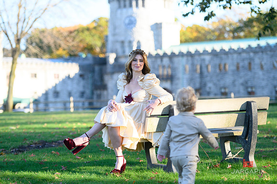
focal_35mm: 105
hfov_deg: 19.5
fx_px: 807
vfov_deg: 13.0
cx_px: 138
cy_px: 92
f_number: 3.2
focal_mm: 105
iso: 1600
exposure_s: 1/4000
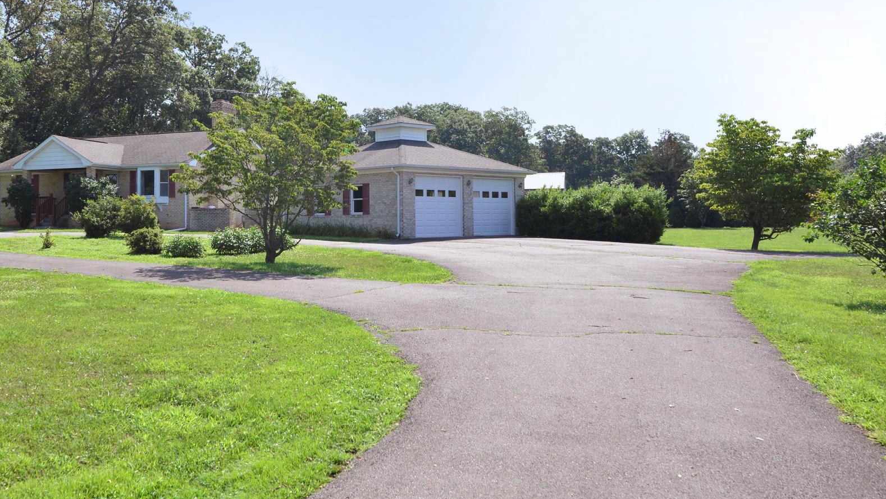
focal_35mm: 34
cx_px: 341
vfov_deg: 34.5
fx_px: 799
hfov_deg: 57.4
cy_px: 198
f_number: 8
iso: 1000
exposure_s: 1/1600
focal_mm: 25
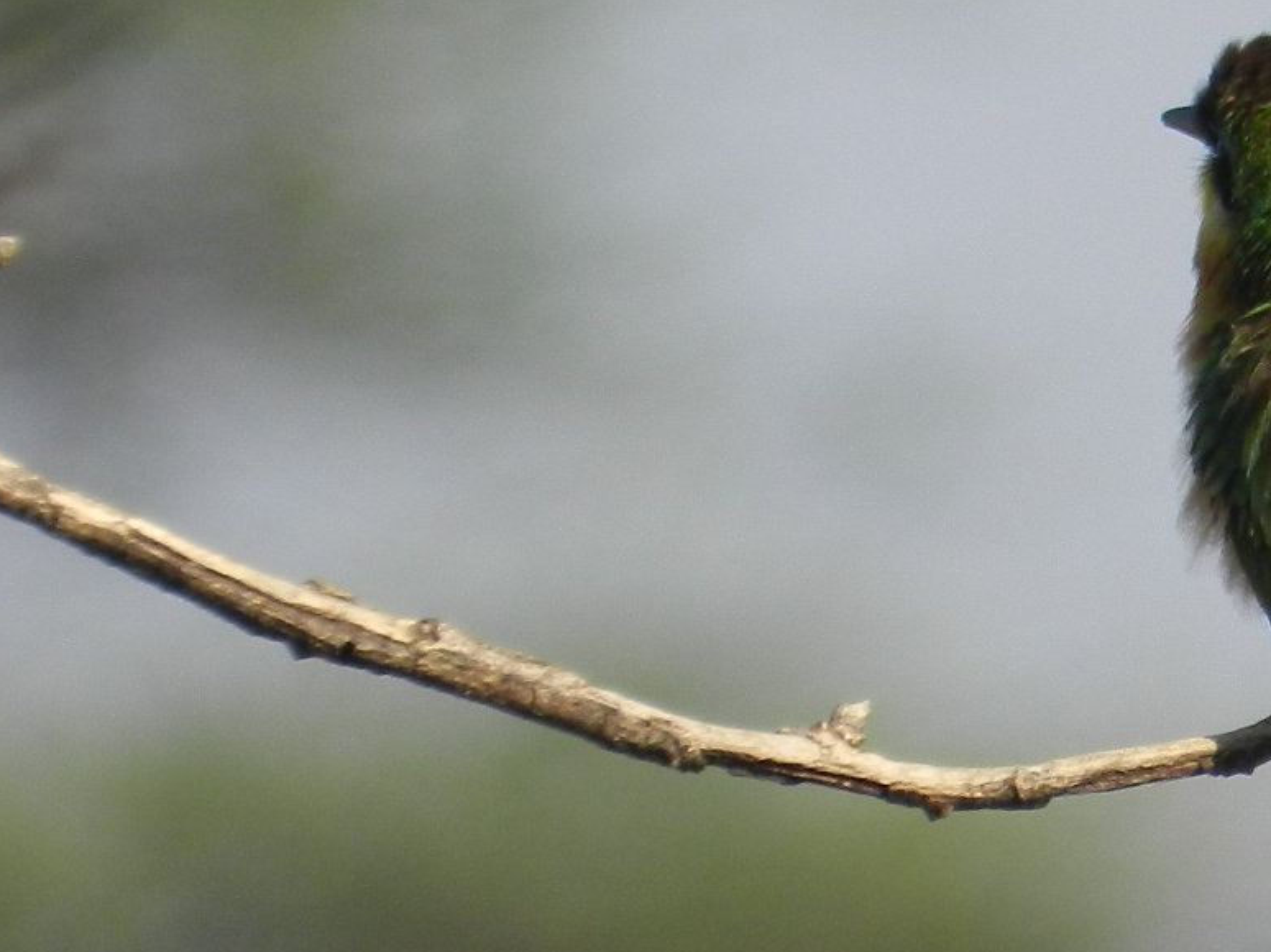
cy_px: 412
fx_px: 78697
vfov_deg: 0.7
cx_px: 1534
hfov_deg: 0.9
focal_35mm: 2144
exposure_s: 1/400
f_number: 5.7
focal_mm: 144
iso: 160
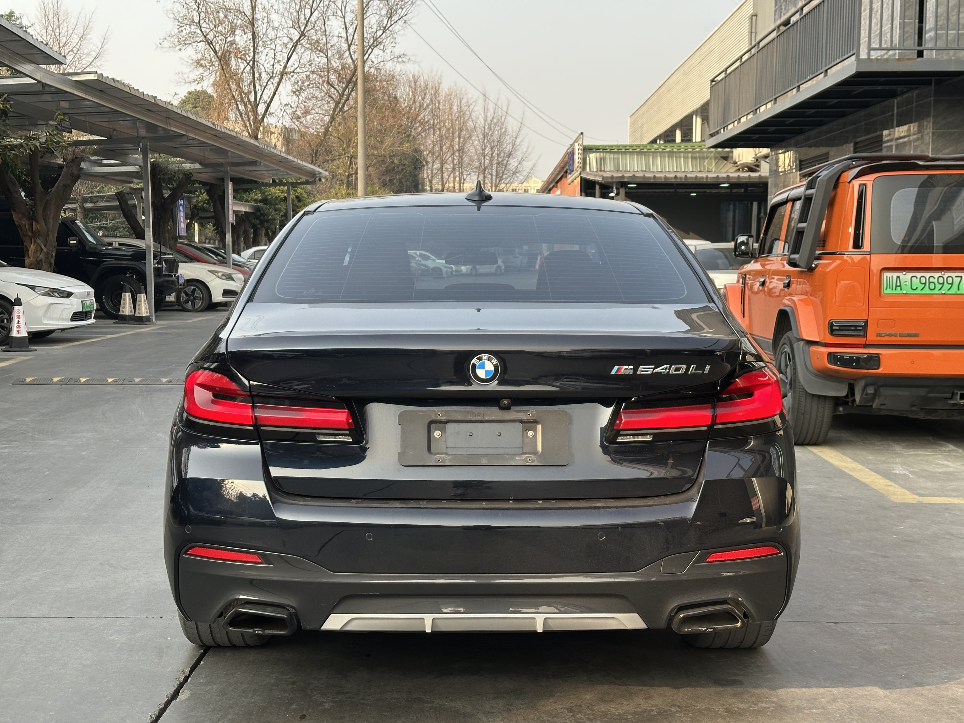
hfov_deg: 39.7
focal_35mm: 48
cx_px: 482
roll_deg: -0.3
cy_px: 362
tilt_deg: -5.2
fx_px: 1337
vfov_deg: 30.3
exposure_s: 1/634
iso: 64
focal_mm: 6.86
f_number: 1.78
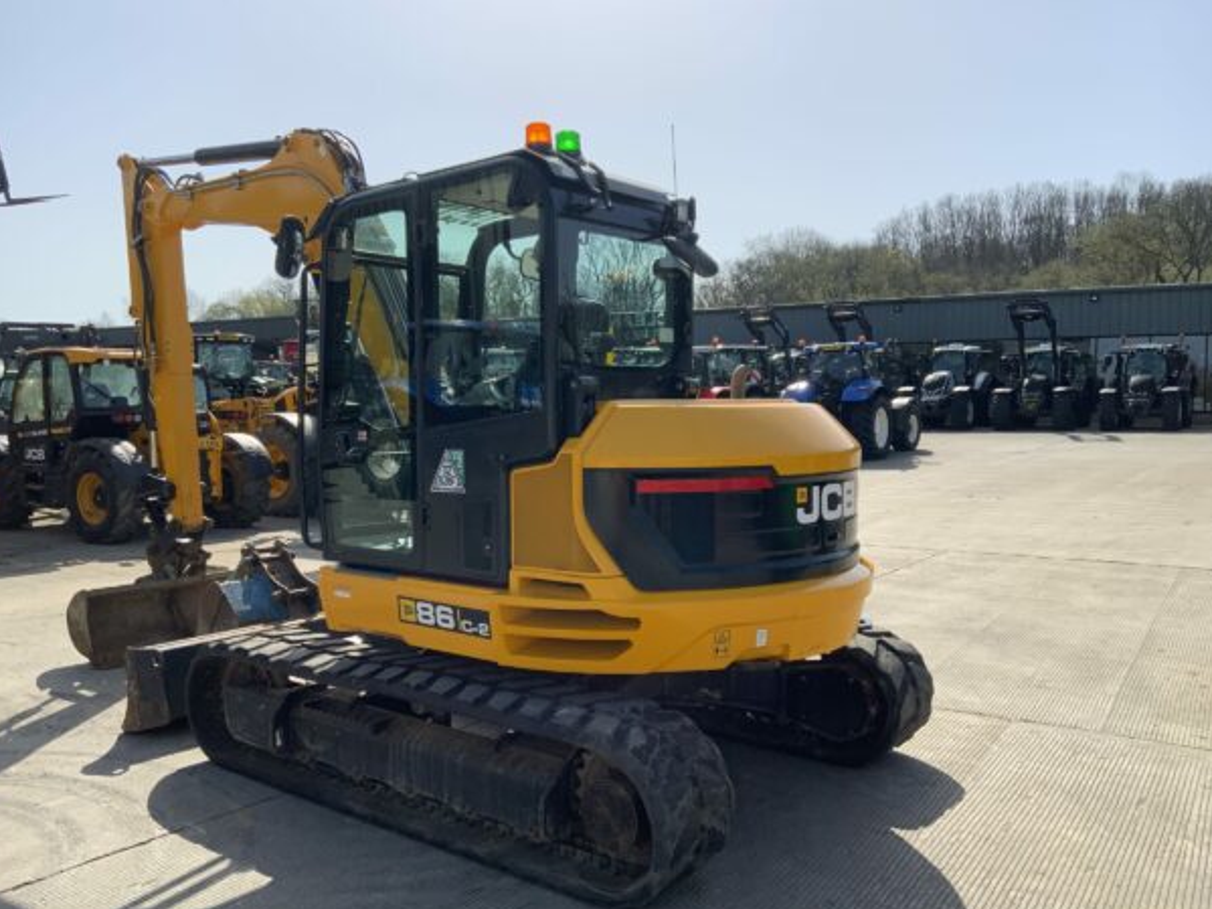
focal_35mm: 31
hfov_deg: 58.4
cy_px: 484
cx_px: 595
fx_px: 1085
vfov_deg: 45.4
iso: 16
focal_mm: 3
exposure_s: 1/2227
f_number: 1.8
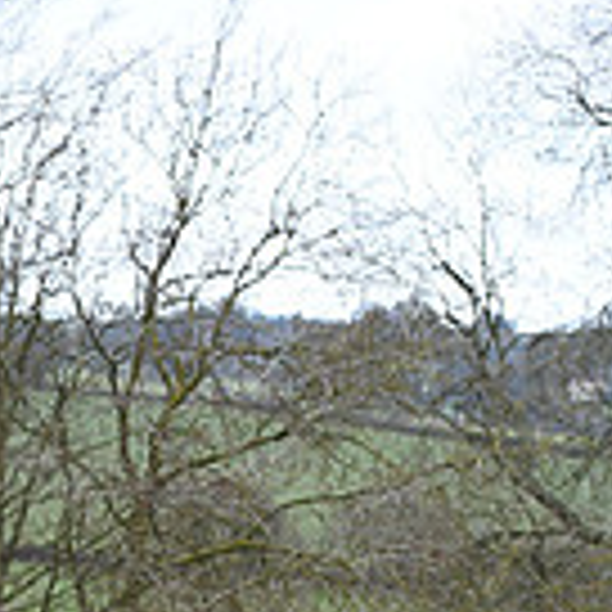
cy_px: 729
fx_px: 7261
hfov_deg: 4.7
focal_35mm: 363
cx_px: -662
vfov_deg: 4.8
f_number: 4.5
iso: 900
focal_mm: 100
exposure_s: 1/1000
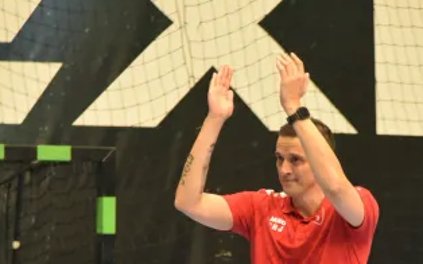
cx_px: 292
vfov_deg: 4.7
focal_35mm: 280
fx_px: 3227
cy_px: 366
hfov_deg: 7.5
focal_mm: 120
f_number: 4
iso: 5000
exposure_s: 1/250
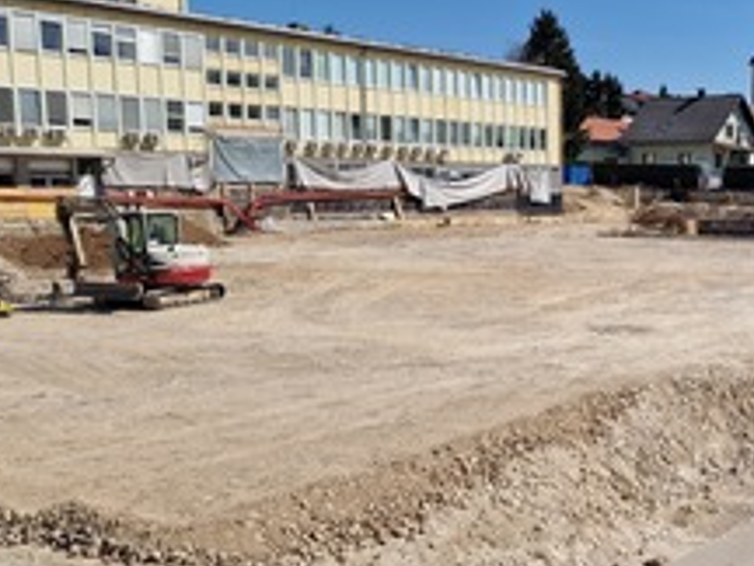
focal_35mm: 48
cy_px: 328
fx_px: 1046
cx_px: 677
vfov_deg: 30.2
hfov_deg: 37.1
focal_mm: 6.4
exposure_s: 1/2136
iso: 50
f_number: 1.8
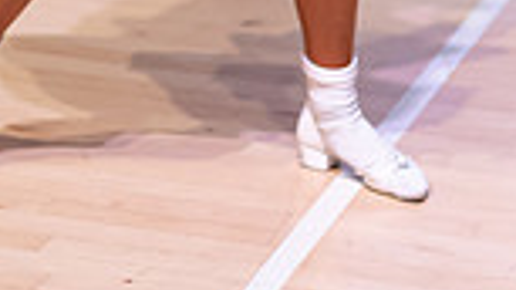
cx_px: 123
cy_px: -381
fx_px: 3570
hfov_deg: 8.3
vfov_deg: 4.6
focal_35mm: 261
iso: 2500
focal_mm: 85
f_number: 1.8
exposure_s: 1/1000
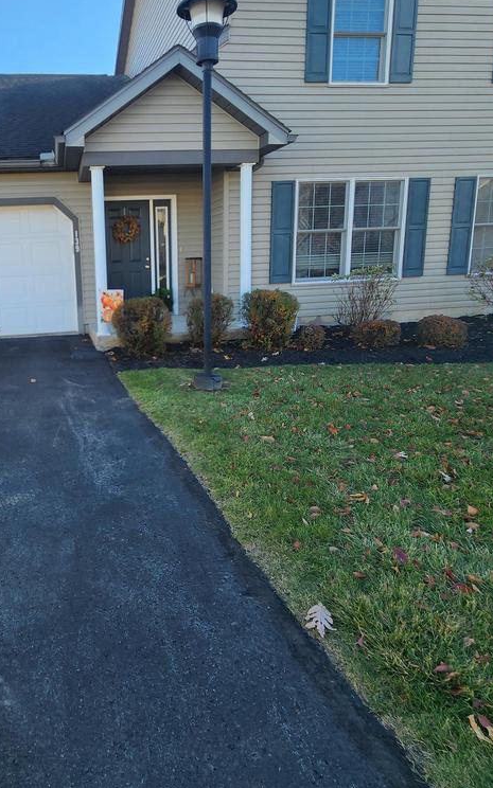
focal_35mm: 20
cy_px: 346
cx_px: 101
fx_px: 430
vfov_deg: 84.7
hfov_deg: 55.6
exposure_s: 1/363
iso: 50
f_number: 2.2
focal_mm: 2.2
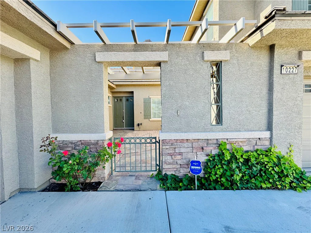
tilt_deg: -2.3
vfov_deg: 85.7
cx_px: 156
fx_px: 126
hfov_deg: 102.1
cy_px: 116
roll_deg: +1.2
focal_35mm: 14
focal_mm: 2.22
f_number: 2.2
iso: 40
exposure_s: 1/280
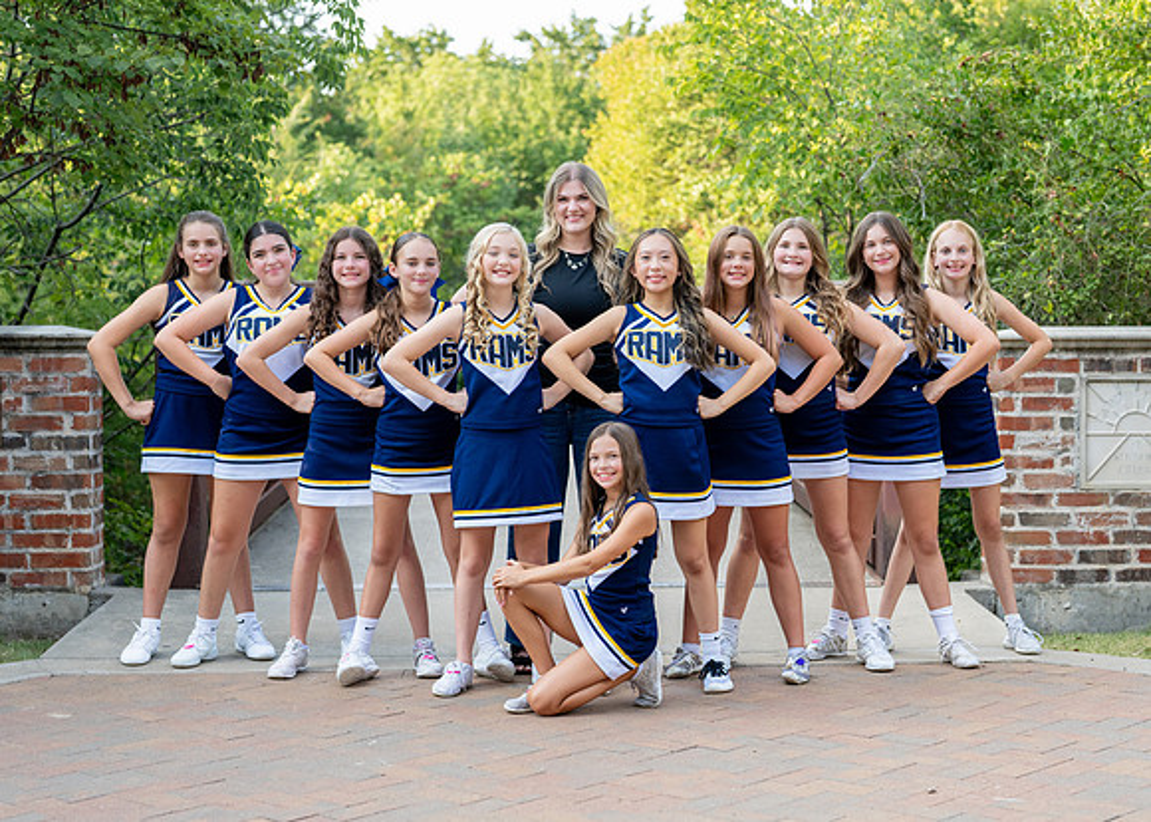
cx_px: 611
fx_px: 1975
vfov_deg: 23.5
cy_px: 415
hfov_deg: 32.5
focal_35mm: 60
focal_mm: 50
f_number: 2.5
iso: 320
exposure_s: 1/640
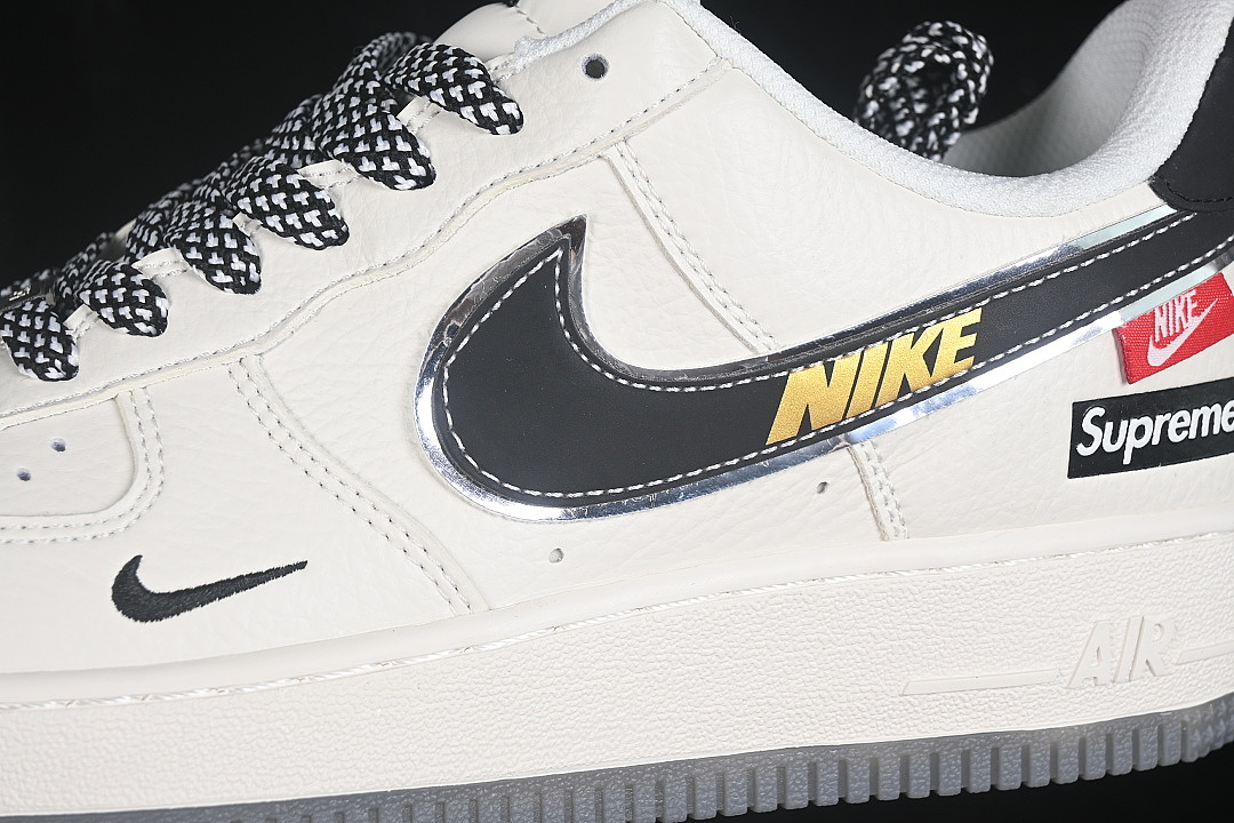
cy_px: 412
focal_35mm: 75
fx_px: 2571
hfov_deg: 27.0
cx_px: 617
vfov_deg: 18.2
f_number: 7.1
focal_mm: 50
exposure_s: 1/80
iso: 160
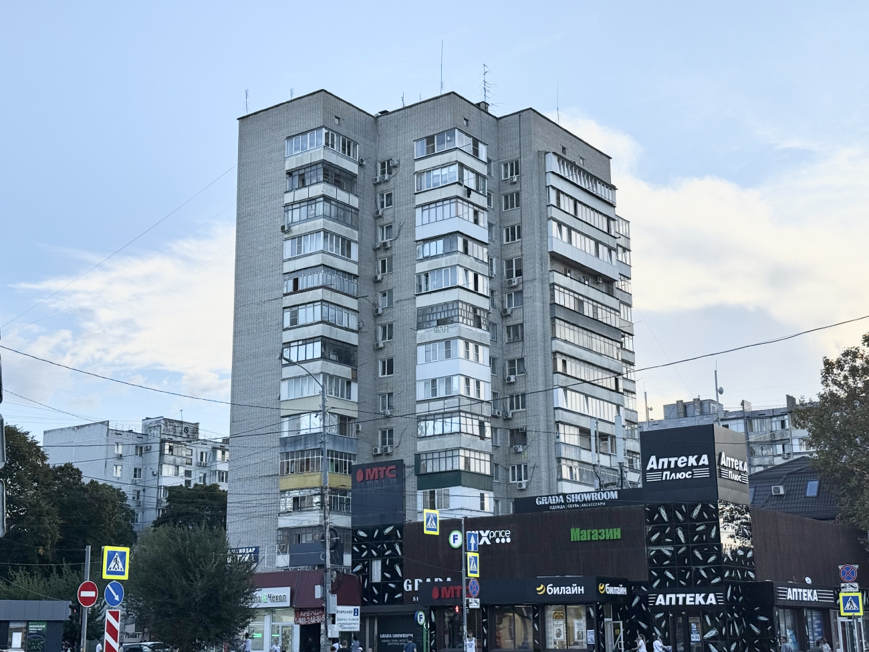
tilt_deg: +14.6
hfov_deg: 39.7
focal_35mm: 48
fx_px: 1205
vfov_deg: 30.3
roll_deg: +3.2
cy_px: 326
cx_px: 434
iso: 64
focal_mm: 6.76
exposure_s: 1/3226
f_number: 1.78
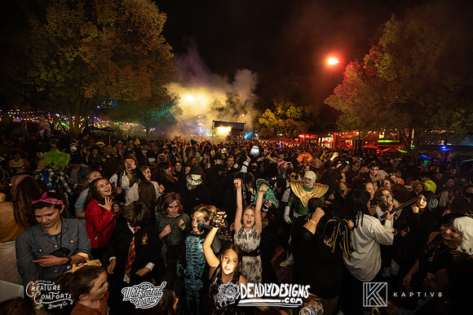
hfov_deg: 104.2
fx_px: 184
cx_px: 236
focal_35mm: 14
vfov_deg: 81.2
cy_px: 158
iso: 2000
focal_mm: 14
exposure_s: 1/50
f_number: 3.5
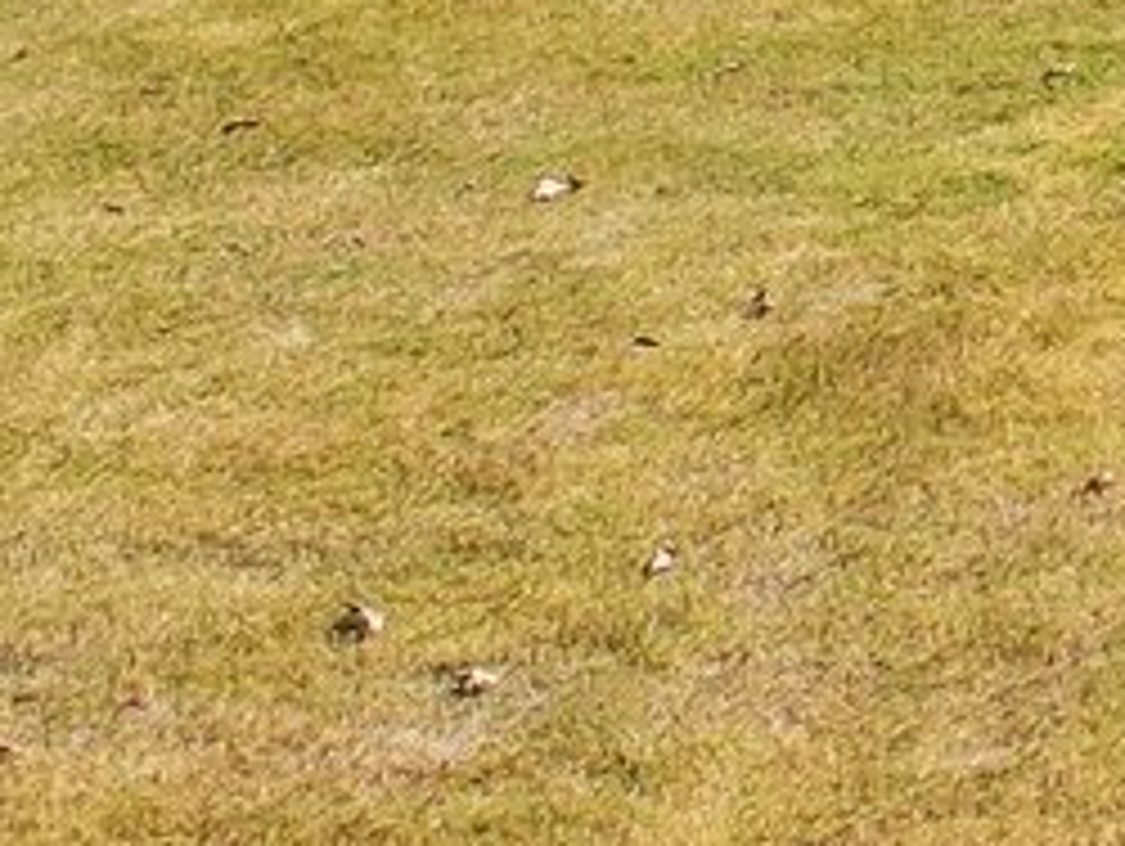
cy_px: -1523
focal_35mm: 173
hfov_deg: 9.0
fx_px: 5628
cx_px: 3528
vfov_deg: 7.7
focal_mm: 8.4
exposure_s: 1/800
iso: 100
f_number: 2.8
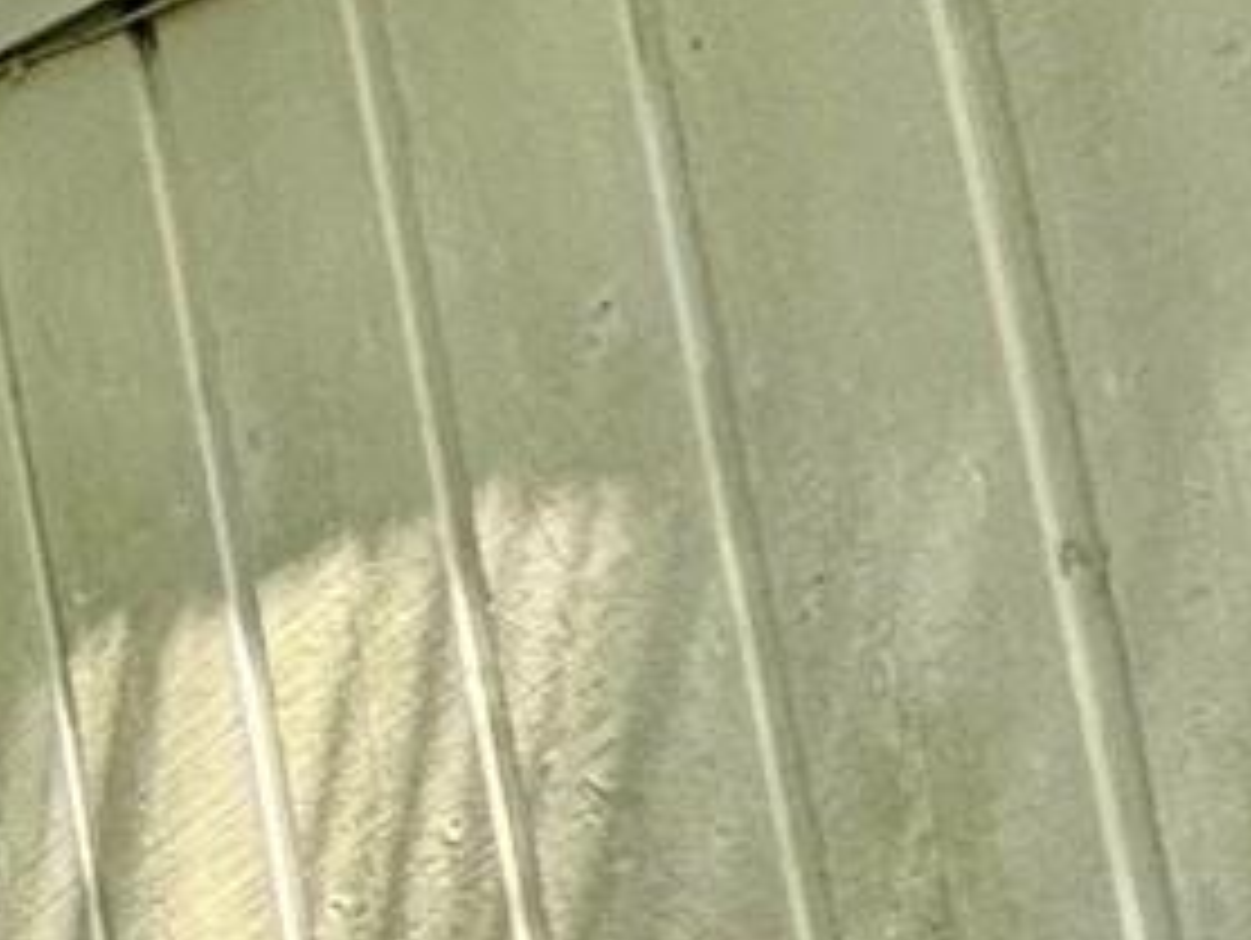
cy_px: 2316
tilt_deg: +7.9
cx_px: -3172
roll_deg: -0.4
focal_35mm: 103
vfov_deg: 11.6
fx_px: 3726
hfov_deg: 9.5
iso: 40
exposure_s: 1/749
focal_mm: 2.22
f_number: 2.2
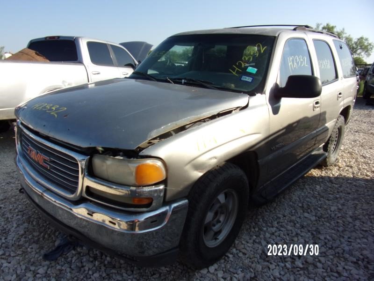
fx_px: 259
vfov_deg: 56.8
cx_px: 187
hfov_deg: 71.6
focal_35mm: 24
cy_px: 140
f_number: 3.3
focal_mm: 4.3
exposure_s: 1/850
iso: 80
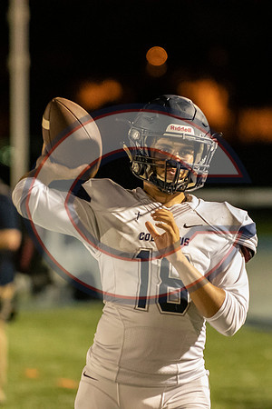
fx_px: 5100
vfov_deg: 4.6
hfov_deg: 3.1
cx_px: 158
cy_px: 204
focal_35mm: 450
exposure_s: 1/1250
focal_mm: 200
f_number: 2.8
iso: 10000
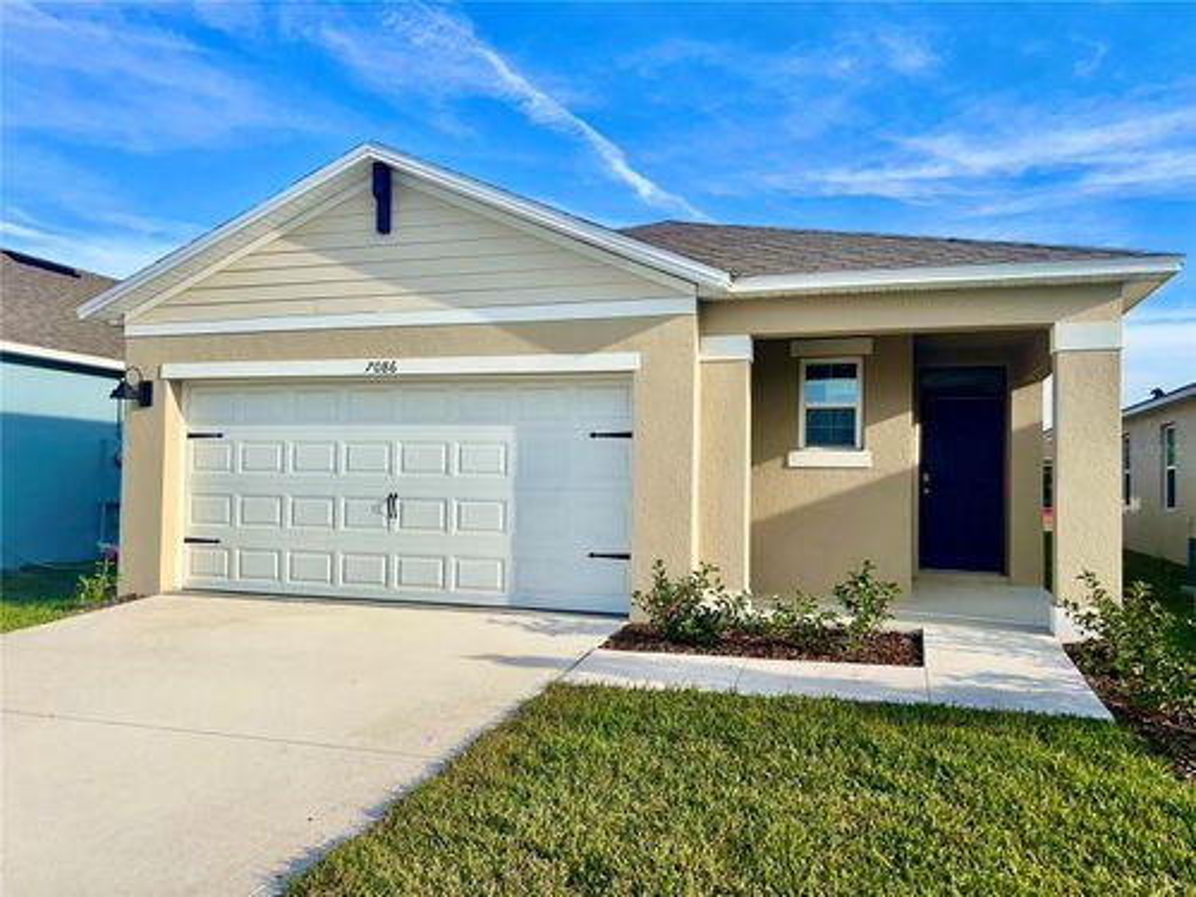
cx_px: 598
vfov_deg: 53.1
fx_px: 898
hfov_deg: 67.3
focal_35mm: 26
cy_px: 448
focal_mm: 5.7
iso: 40
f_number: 1.5
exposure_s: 1/4115
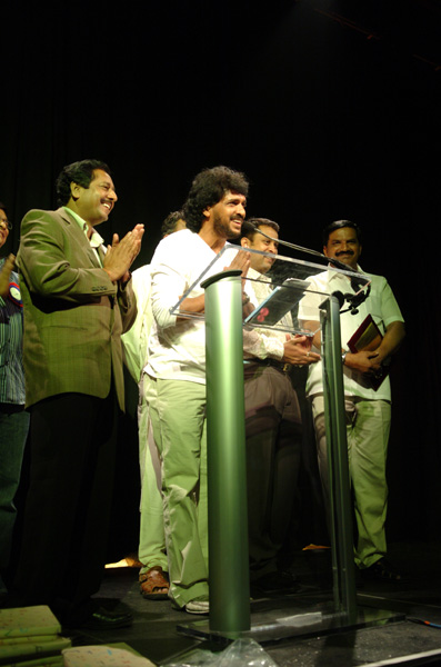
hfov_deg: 36.7
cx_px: 220
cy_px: 334
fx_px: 665
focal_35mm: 36
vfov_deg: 53.2
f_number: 2.8
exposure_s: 1/100
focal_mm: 24
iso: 400
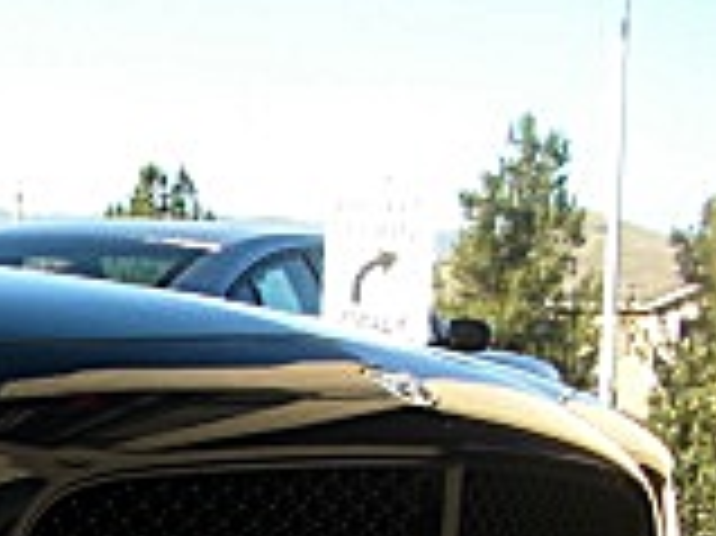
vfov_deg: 9.9
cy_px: 824
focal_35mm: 145
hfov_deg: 12.4
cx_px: -594
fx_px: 2997
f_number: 2.8
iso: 50
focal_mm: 6.3
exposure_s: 1/200
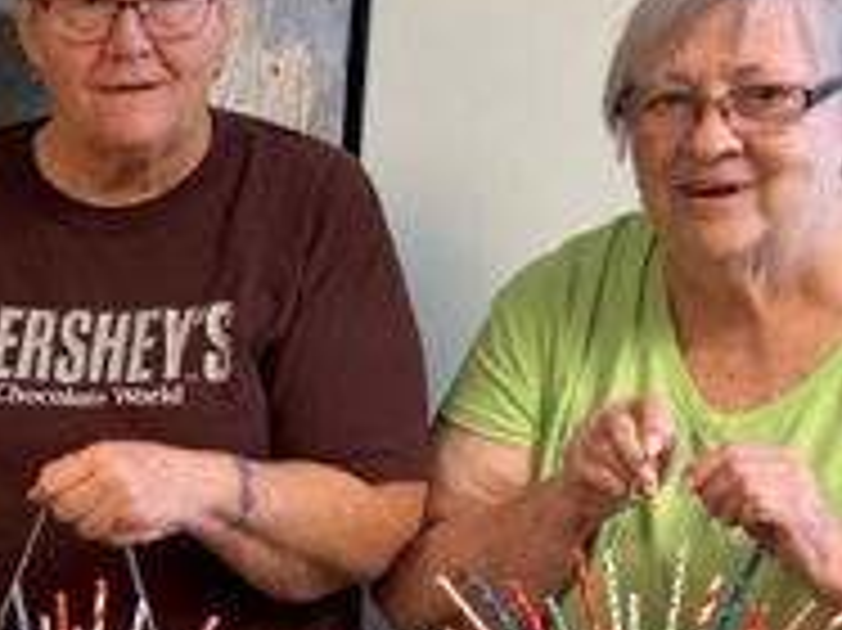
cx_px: -158
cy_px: 518
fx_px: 1993
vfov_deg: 17.8
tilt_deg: -14.5
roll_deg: +0.2
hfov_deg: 22.1
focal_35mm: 82
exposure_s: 1/60
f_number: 1.78
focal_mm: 6.86
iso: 160
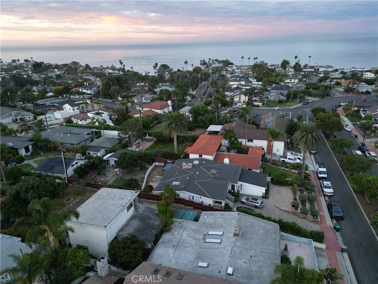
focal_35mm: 24
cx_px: 189
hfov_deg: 71.6
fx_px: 262
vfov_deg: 56.8
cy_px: 142
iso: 100
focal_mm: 6.72
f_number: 1.7
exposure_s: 1/40
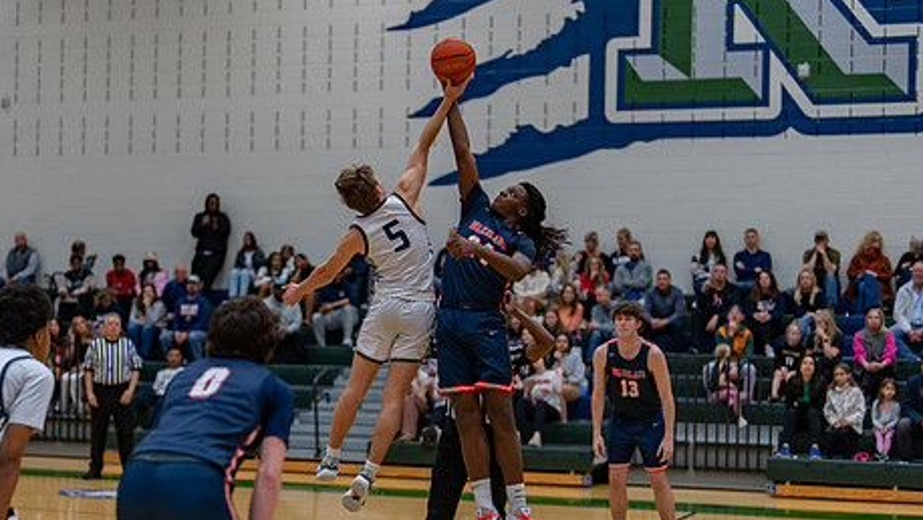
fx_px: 1738
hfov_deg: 29.7
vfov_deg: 17.0
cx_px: 387
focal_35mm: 71
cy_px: 347
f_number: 1.2
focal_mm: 50
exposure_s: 1/1000
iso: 500
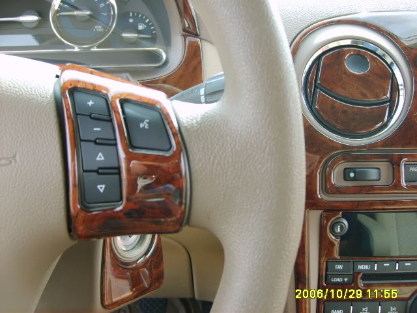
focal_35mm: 35
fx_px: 422
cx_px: 208
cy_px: 156
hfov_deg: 52.6
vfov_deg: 40.7
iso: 50
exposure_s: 1/45
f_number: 2.8
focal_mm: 5.8
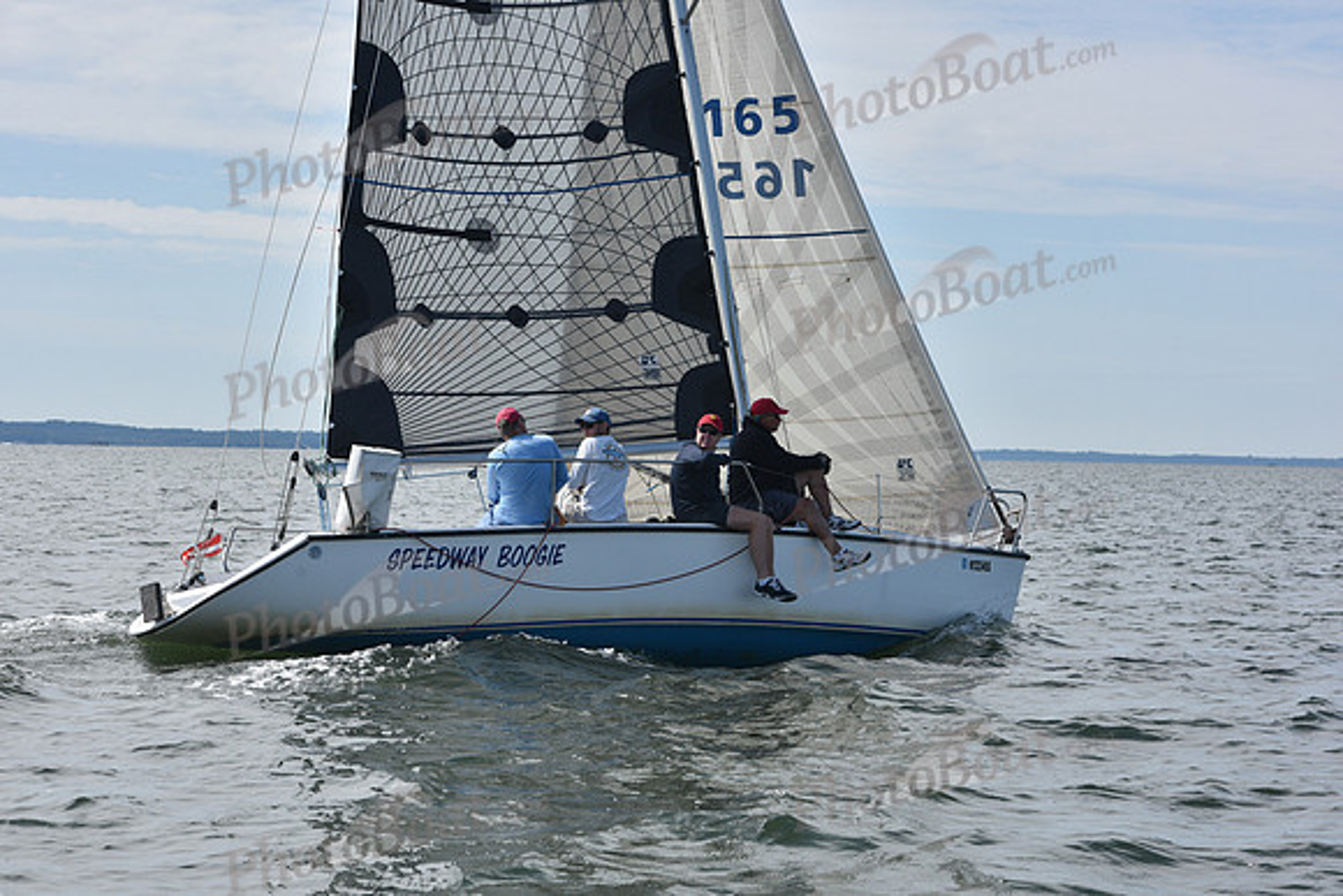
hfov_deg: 20.8
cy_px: 448
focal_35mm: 98
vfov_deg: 14.0
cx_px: 672
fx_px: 3657
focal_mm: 98
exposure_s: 1/1000
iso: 320
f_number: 9
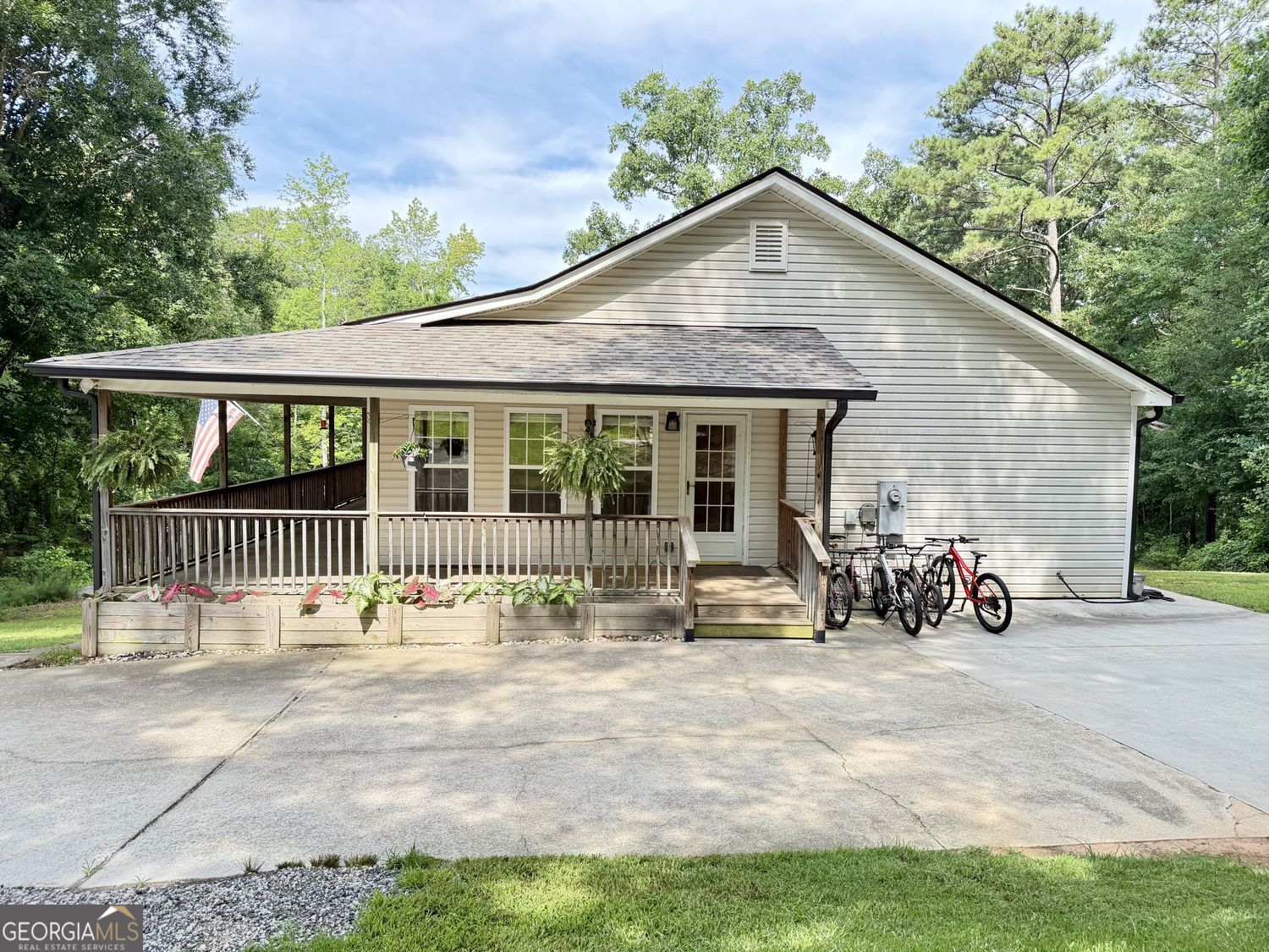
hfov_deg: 71.6
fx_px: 880
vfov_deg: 56.8
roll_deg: -1.0
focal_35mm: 24
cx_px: 634
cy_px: 476
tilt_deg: -2.3
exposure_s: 1/567
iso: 100
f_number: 1.78
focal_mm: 6.76
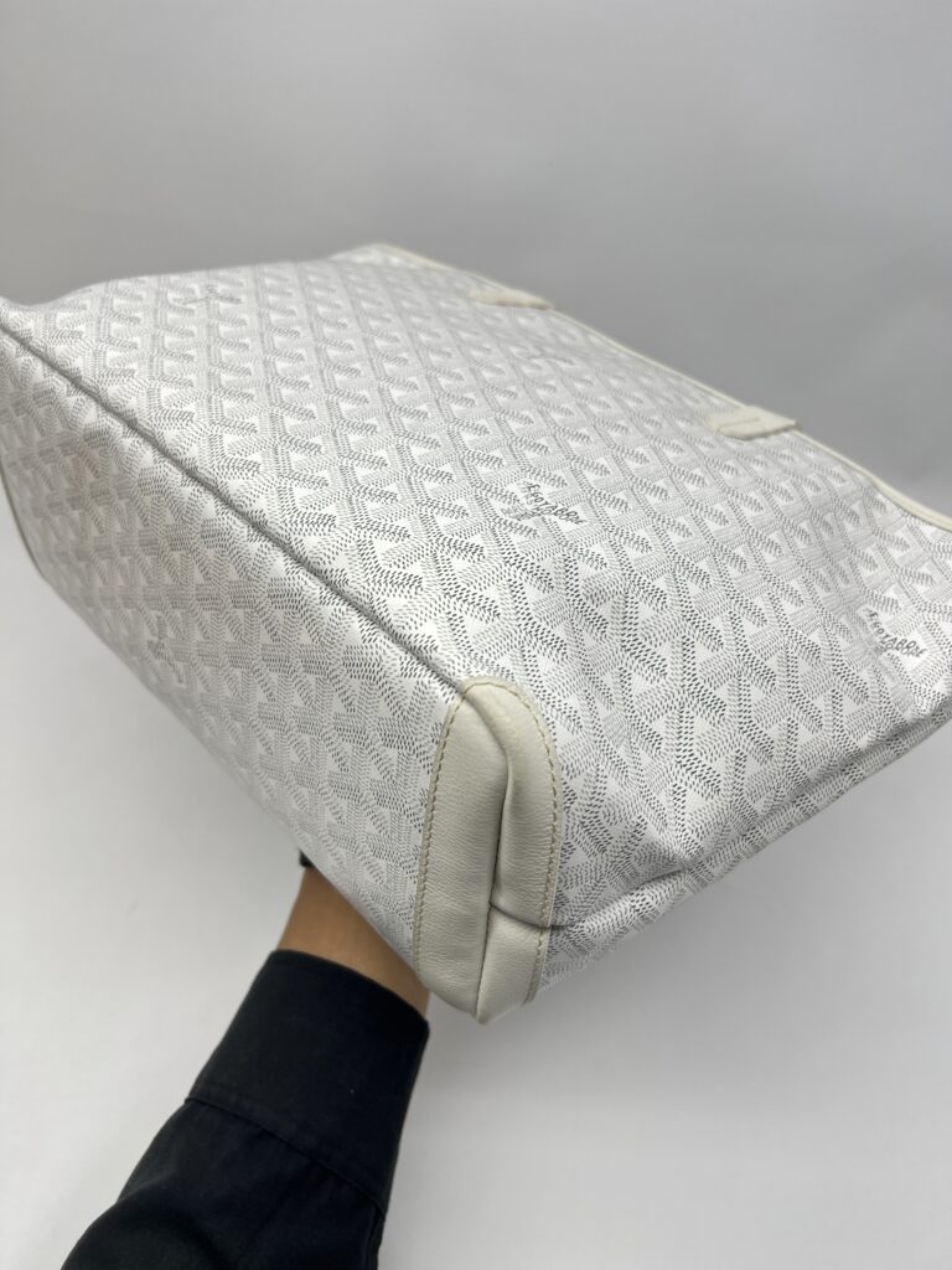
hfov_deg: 53.1
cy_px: 635
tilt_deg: -42.7
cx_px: 476
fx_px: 953
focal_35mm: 26
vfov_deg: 67.3
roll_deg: -1.1
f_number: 1.5
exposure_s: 1/167
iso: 40
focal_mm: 5.7
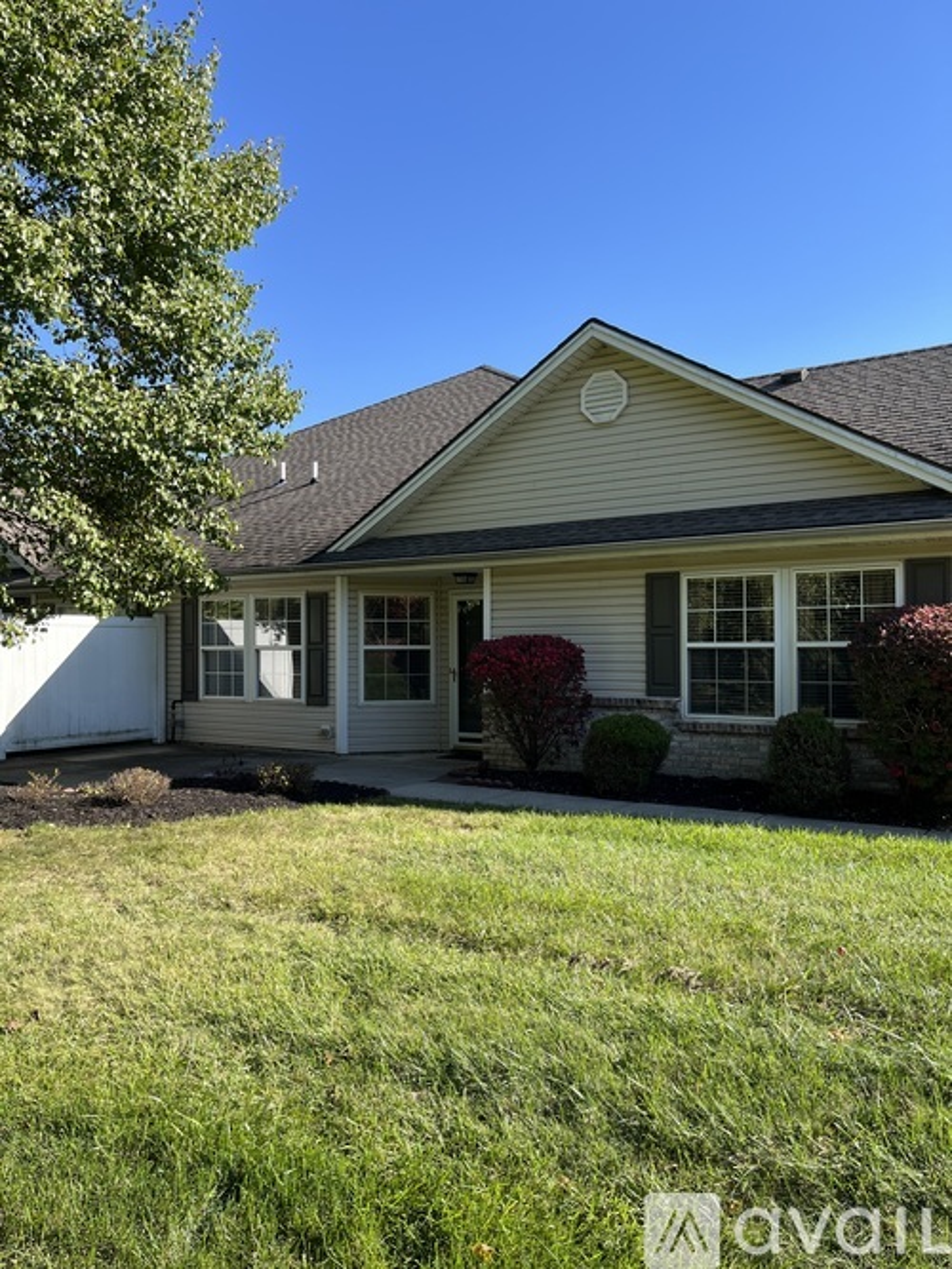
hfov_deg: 53.0
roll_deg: +0.7
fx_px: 954
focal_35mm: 26
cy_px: 634
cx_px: 476
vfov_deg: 67.3
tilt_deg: +1.5
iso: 50
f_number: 1.6
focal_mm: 5.1
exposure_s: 1/1458
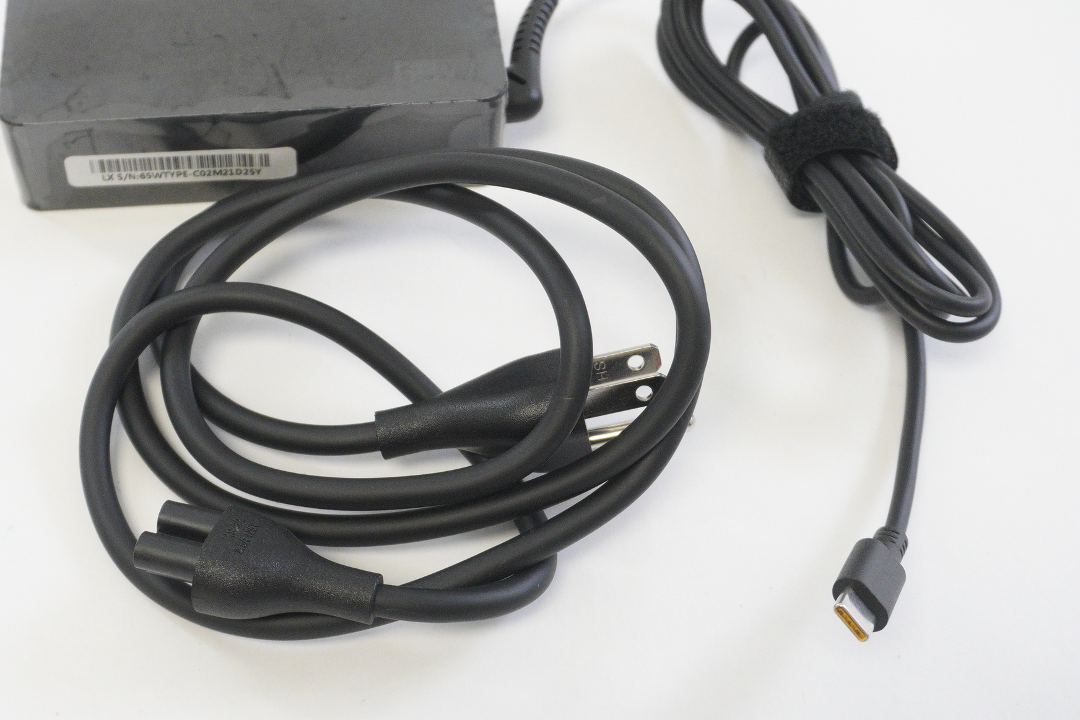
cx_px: 455
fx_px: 1612
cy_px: 307
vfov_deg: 25.2
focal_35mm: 54
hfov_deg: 37.0
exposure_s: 1/100
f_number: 5.6
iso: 2500
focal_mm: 25
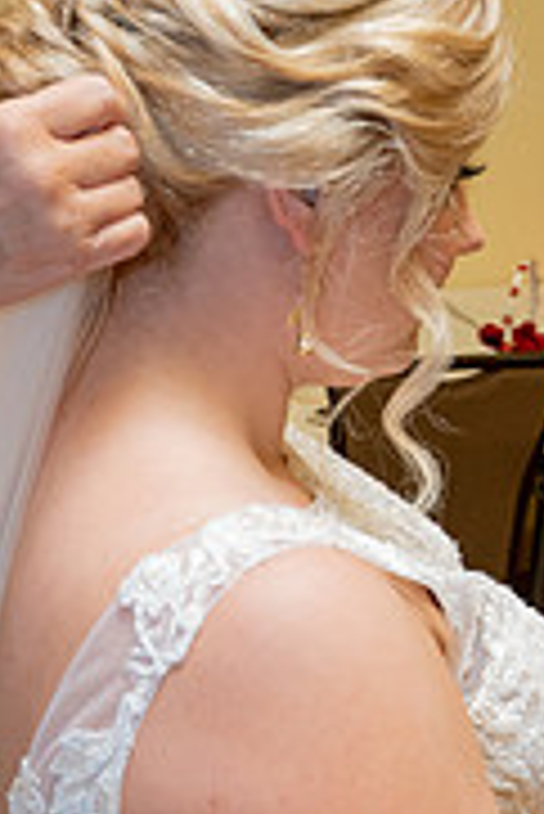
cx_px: 126
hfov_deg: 18.8
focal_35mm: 72
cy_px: 625
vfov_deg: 27.6
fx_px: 1629
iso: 2000
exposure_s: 1/200
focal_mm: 29
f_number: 5
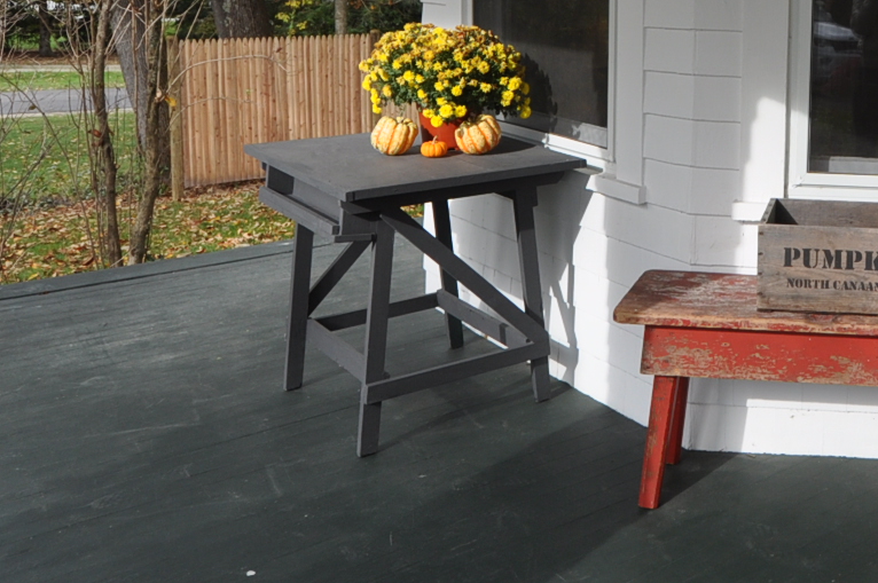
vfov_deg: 30.2
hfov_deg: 42.4
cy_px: 39
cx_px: 798
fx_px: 1023
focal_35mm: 42
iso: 200
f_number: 6.3
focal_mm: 10
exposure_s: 1/160
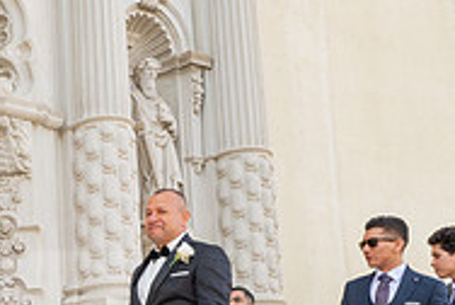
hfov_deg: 24.9
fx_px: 937
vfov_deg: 18.0
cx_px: -80
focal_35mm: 74
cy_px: 309
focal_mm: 24
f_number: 9
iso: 1000
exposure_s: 1/200
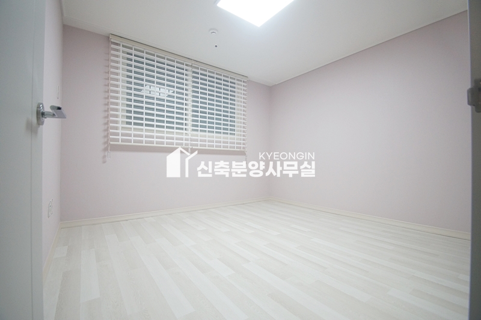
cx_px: 240
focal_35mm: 16
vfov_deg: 72.0
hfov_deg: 95.0
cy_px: 160
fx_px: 220
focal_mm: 11
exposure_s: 1/100
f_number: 3.5
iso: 800
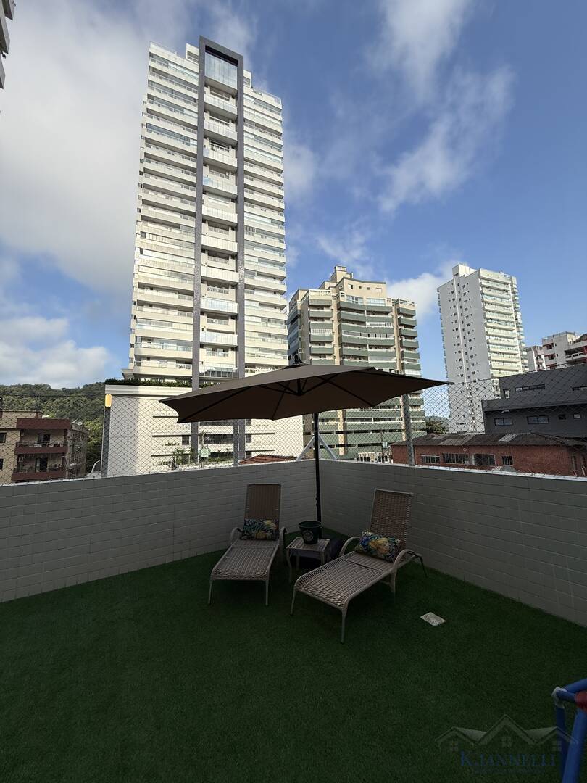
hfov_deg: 85.7
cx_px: 294
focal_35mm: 14
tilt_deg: +9.1
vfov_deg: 102.1
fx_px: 317
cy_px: 392
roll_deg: +1.5
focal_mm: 2.22
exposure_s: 1/1698
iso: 50
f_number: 2.2
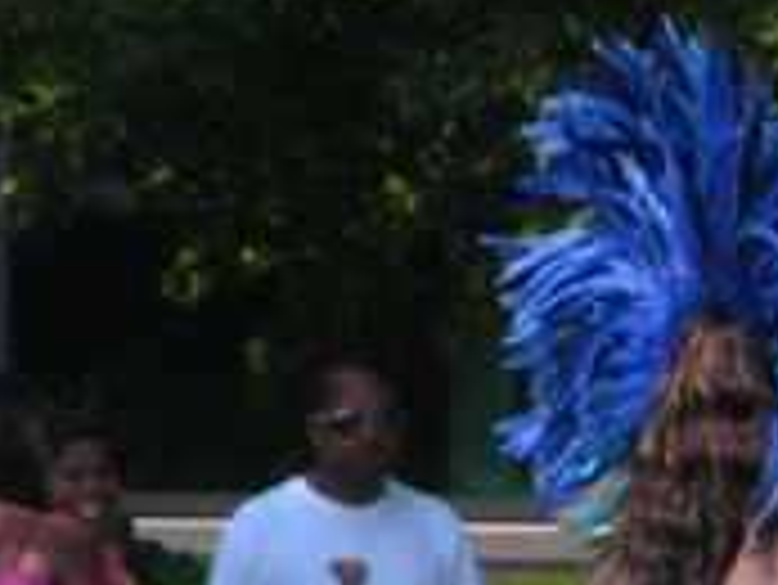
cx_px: 1115
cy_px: 846
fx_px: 14012
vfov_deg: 2.4
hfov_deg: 3.2
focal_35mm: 623
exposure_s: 1/215
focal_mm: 31.5
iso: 64
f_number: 5.6
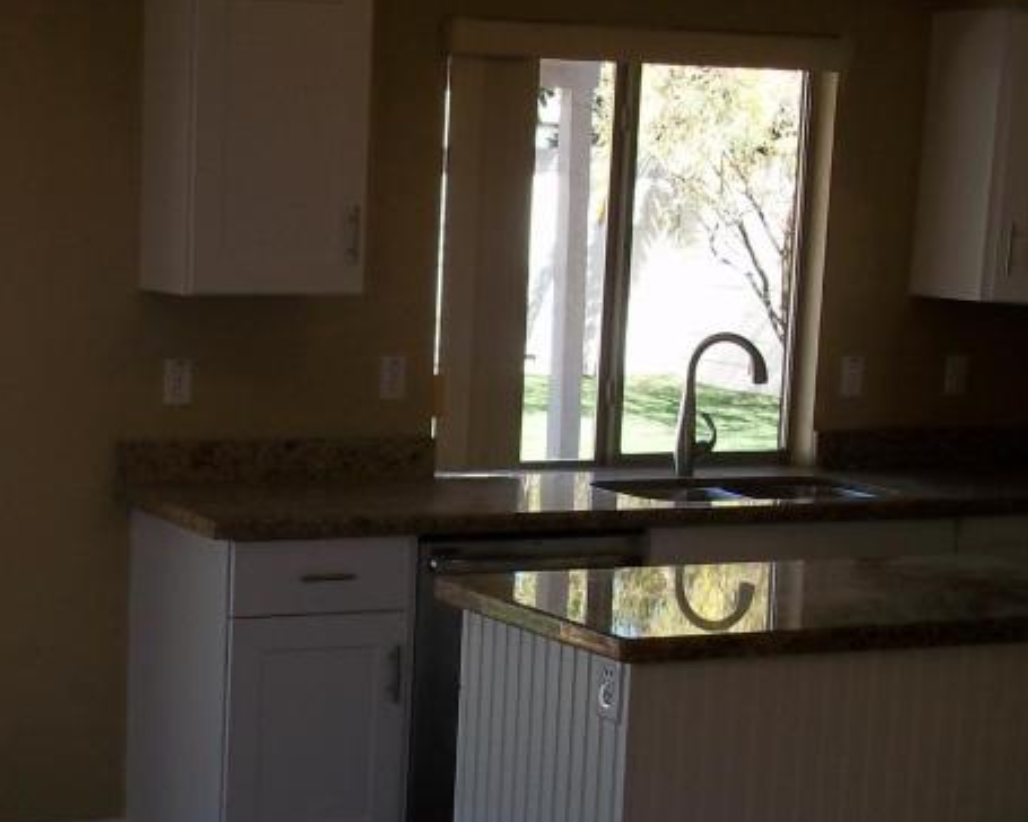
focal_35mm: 79
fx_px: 2404
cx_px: 199
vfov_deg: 19.3
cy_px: 592
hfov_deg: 23.8
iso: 80
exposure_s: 1/100
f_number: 3.1
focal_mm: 6.5
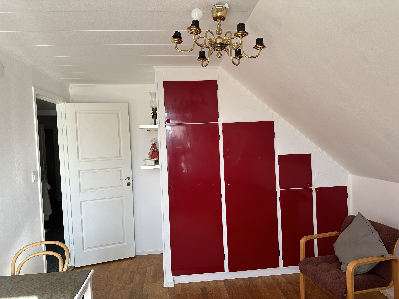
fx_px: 277
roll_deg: +2.1
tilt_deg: -1.9
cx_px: 200
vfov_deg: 56.8
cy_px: 150
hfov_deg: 71.6
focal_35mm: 24
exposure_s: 1/136
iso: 64
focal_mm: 6.86
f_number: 1.78
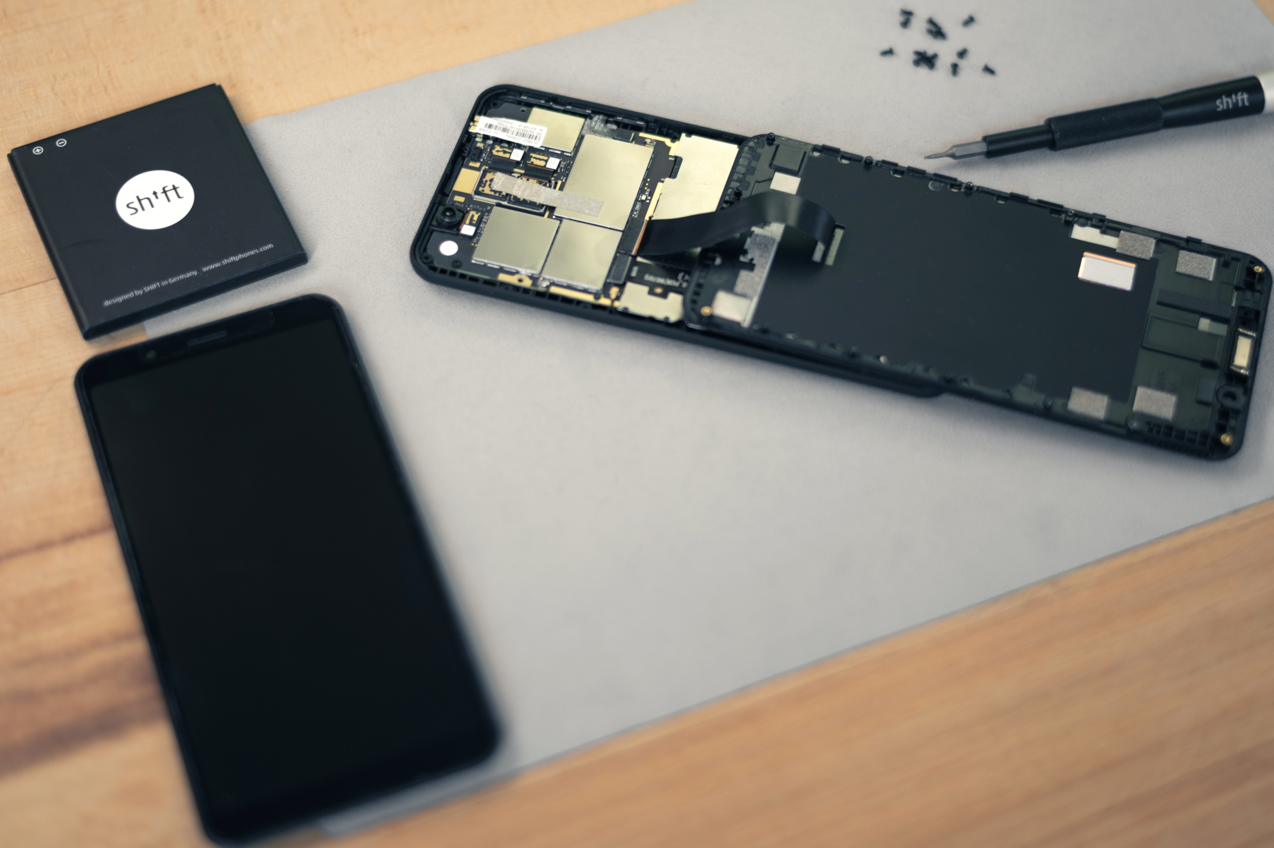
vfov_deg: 22.6
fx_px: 2122
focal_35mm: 60
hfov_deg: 33.4
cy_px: 351
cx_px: 693
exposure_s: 1/200
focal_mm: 50
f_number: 1.8
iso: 160
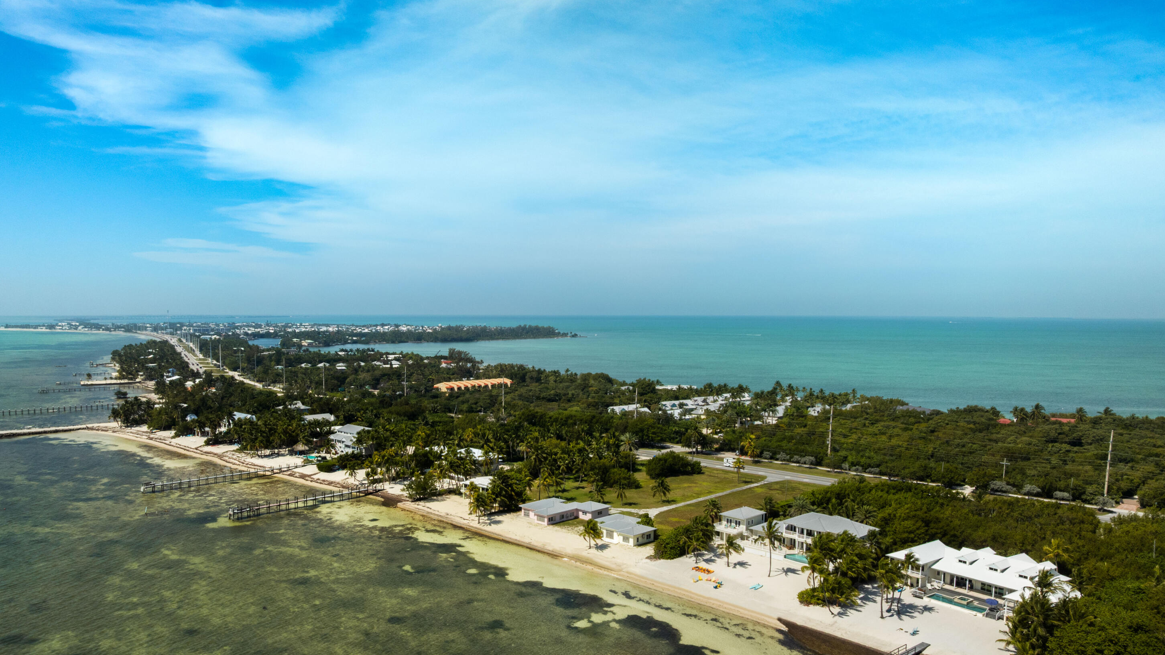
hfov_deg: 69.9
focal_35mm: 27
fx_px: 834
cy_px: 413
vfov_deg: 42.5
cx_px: 576
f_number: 10
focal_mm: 12.29
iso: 100
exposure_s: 1/320
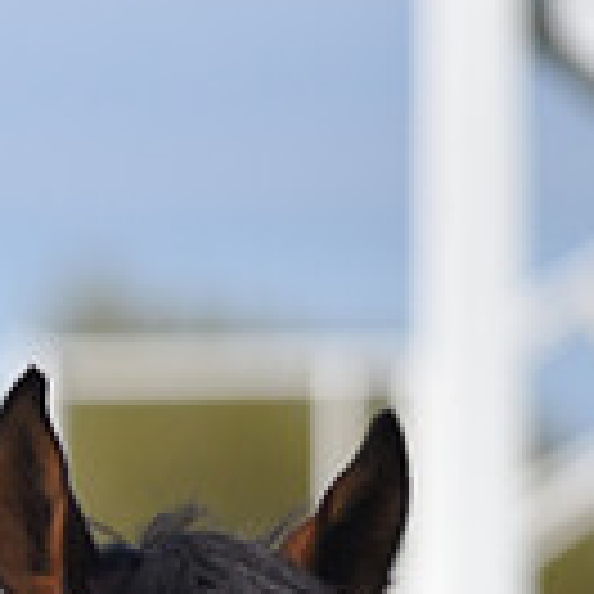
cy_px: 808
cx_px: -684
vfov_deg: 1.6
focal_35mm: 1122
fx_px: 21782
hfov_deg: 1.6
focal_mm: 300
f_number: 4.5
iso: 400
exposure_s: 1/4000
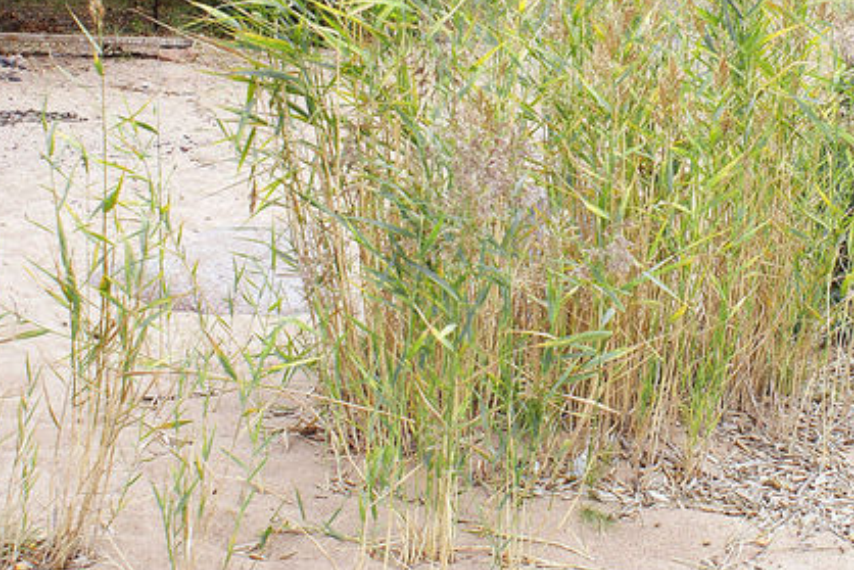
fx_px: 2302
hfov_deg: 20.8
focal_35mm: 97
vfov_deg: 14.0
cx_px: 662
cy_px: 80
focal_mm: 30
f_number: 8
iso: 100
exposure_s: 1/80
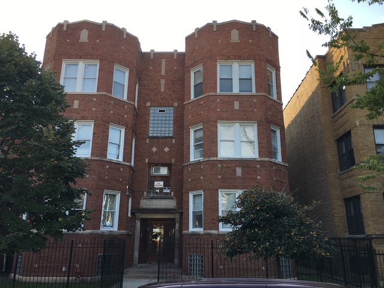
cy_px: 144
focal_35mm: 29
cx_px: 192
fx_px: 322
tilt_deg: +17.1
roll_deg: -1.5
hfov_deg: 61.7
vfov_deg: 48.2
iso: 25
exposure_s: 1/316
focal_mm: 4.15
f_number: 2.2
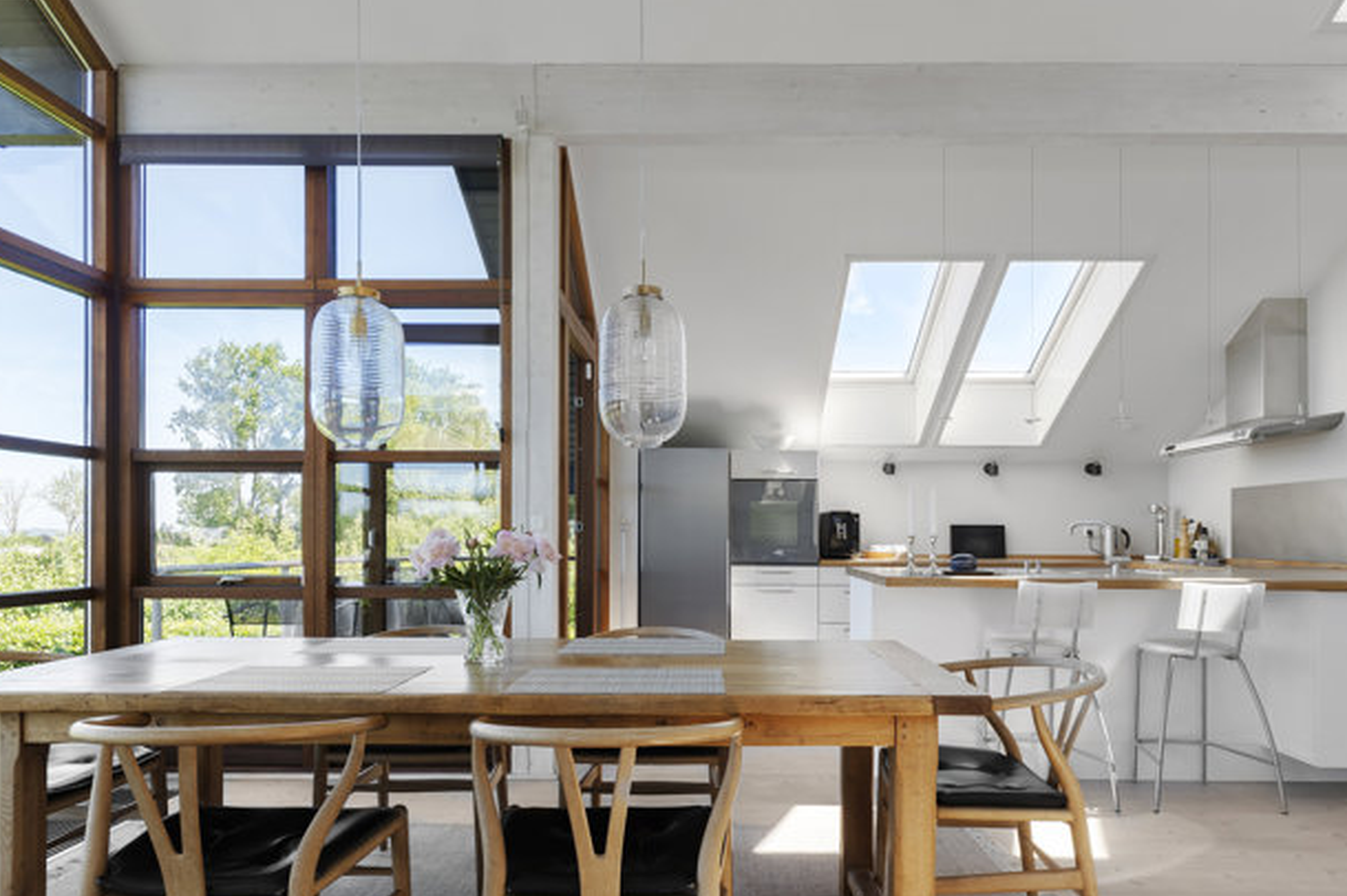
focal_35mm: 22
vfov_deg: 57.6
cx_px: 691
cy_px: 524
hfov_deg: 79.5
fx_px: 810
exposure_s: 1/10
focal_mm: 11
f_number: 8
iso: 160
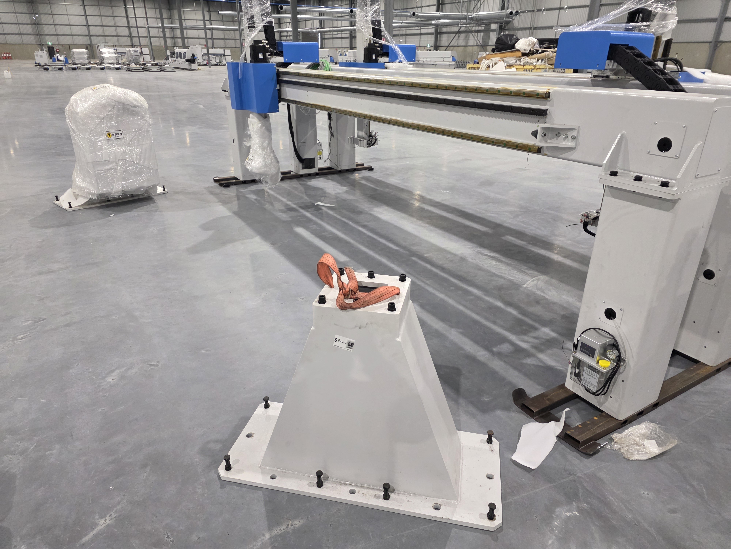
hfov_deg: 73.9
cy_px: 274
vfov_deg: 58.9
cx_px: 366
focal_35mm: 23
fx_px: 486
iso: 500
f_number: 1.7
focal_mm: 6.3
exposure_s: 1/100
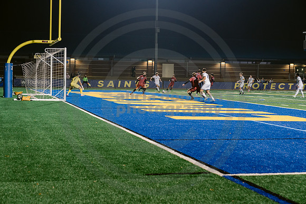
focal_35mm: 70
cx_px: 153
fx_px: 595
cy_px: 102
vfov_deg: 19.5
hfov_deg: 28.8
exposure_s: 1/200
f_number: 4.5
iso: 2500
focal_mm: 70
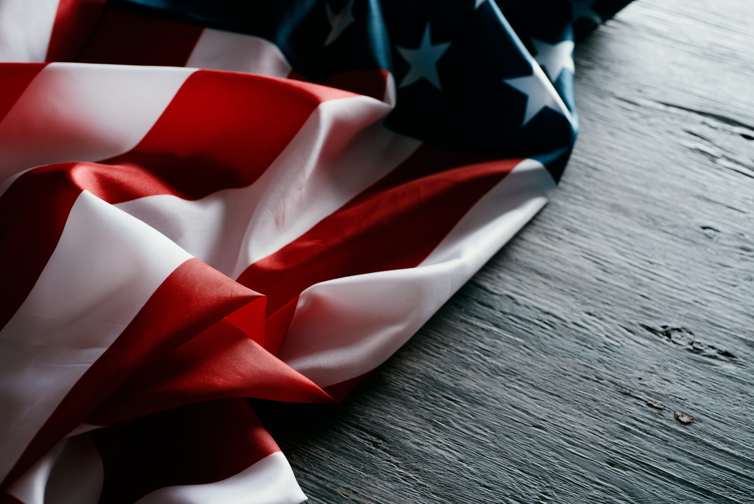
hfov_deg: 33.4
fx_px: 1257
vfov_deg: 22.6
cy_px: 252
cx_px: 377
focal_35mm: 60
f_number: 8
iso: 64
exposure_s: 1/60
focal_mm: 60
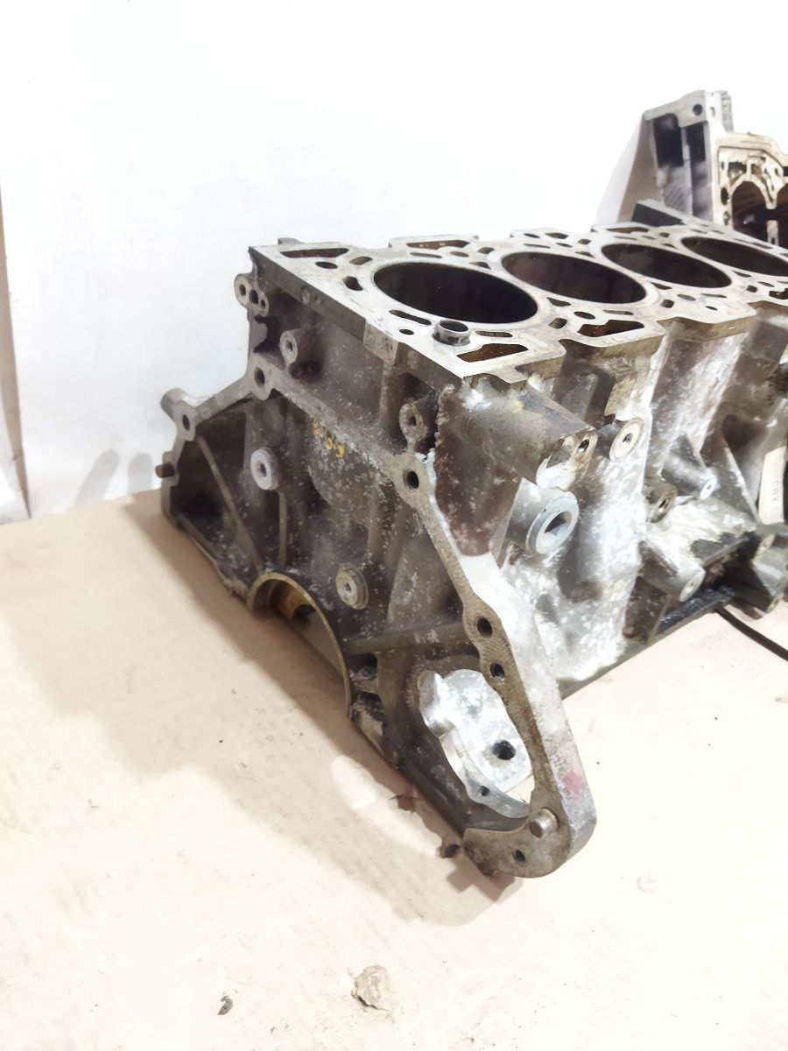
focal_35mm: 27
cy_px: 526
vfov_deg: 65.3
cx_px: 394
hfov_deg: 51.4
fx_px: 820
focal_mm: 4.71
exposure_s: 1/33
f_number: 1.79
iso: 363
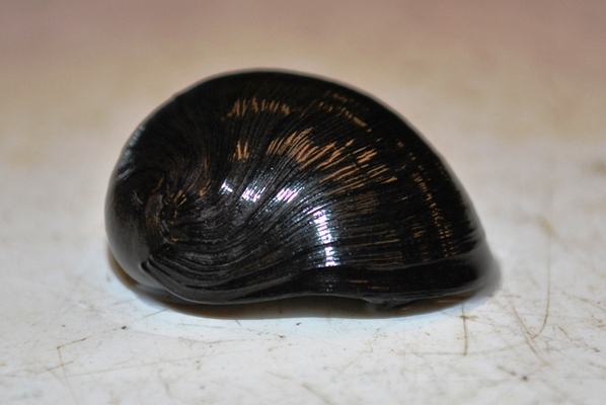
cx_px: 303
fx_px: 1390
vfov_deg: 16.6
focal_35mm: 82
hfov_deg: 24.6
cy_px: 202
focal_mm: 55
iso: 200
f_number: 5.6
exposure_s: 1/60
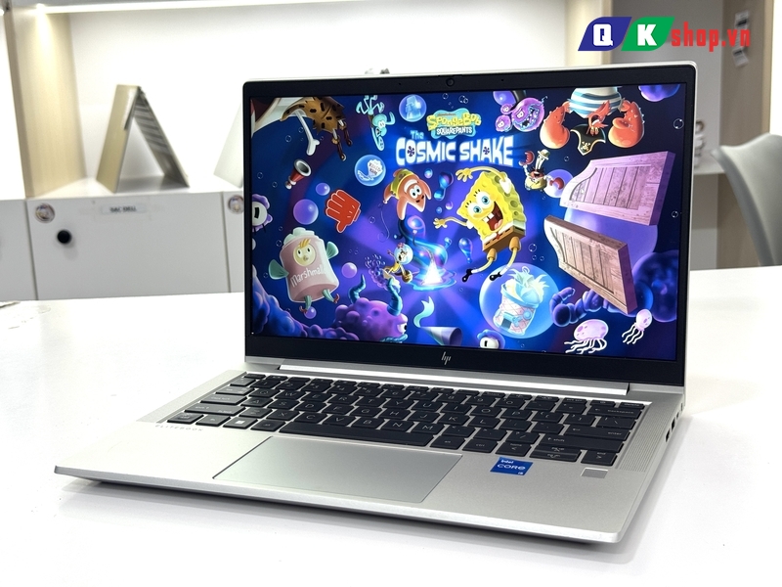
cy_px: 294
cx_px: 391
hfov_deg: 39.7
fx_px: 1084
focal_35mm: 48
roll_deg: +3.6
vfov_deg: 30.3
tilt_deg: -12.8
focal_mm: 6.76
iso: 64
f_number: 1.78
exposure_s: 1/100
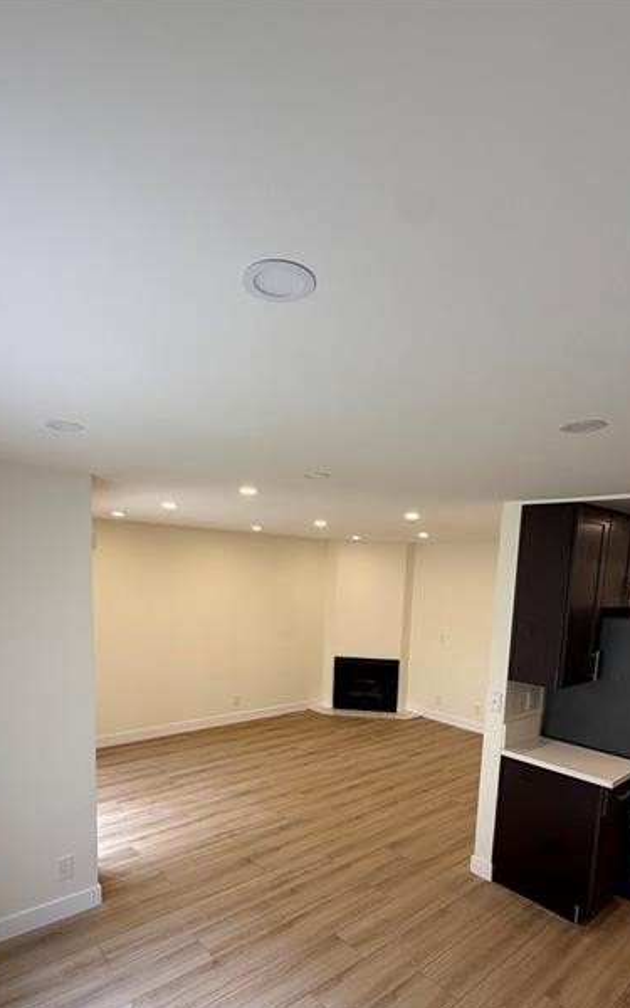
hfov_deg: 62.2
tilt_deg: -5.6
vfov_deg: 86.0
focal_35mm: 19
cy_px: 640
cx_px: 304
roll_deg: -2.8
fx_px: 522
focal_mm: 2.22
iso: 100
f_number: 2.2
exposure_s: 1/99
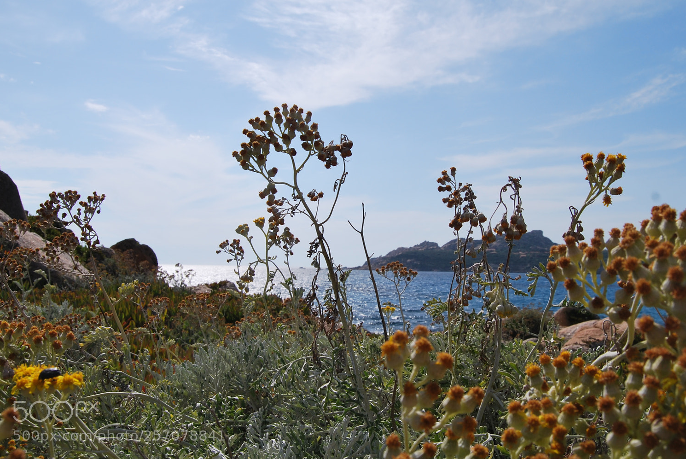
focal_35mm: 29
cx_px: 353
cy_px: 225
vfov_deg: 45.1
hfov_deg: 63.6
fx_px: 553
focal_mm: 18
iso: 100
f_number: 10
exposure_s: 1/320
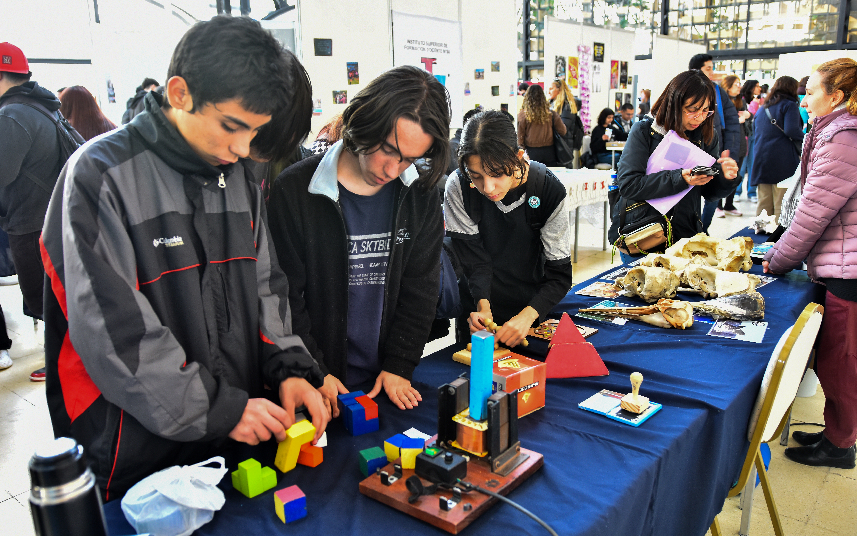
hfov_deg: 66.5
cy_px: 273
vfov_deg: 44.5
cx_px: 430
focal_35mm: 28
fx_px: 654
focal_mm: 18
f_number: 1.8
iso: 320
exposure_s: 1/30
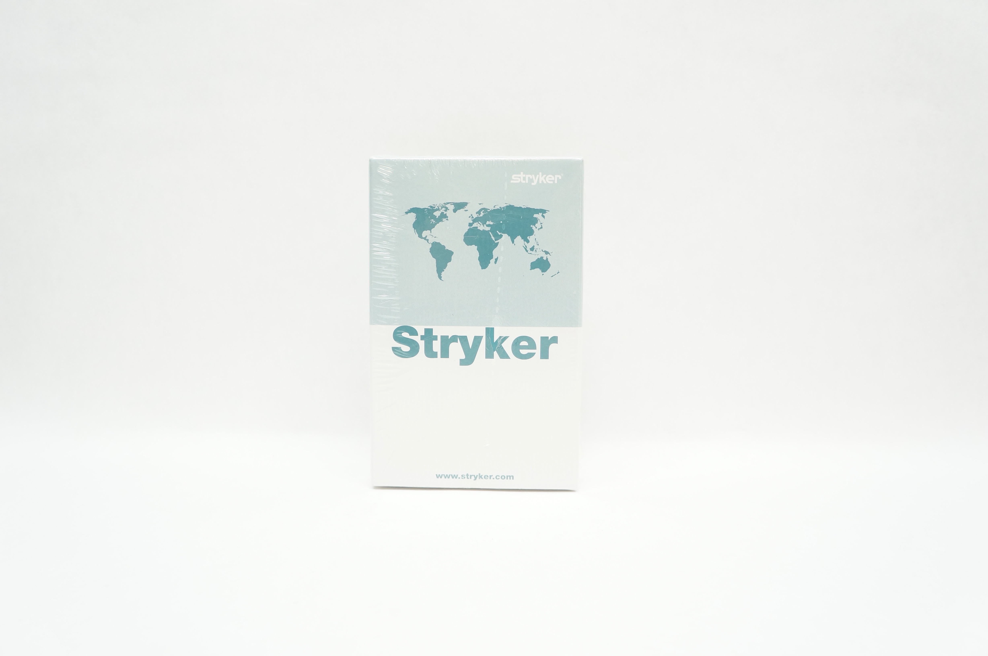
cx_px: 494
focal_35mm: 27
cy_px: 328
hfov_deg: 67.4
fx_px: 740
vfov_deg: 47.8
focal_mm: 18
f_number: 6.3
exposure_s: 1/60
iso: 800
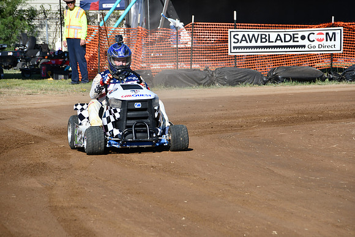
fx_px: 2288
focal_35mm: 232
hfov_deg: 8.9
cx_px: 178
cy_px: 118
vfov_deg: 5.9
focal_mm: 155
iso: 180
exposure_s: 1/500
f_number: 8
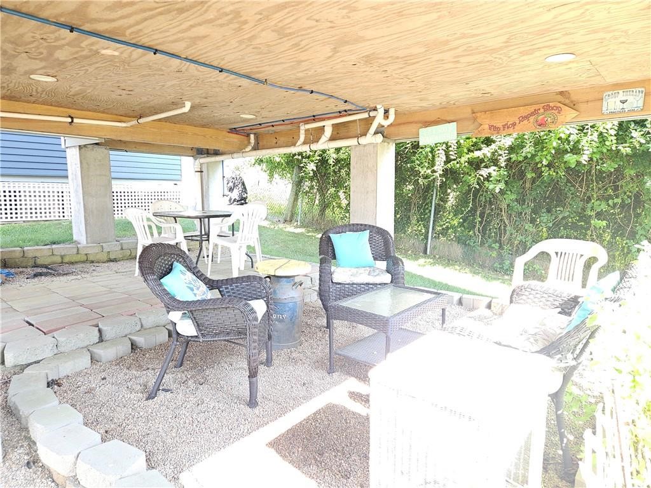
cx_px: 326
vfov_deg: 58.9
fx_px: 433
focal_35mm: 23
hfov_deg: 73.9
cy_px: 244
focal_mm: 5.4
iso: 125
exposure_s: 1/120
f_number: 1.8
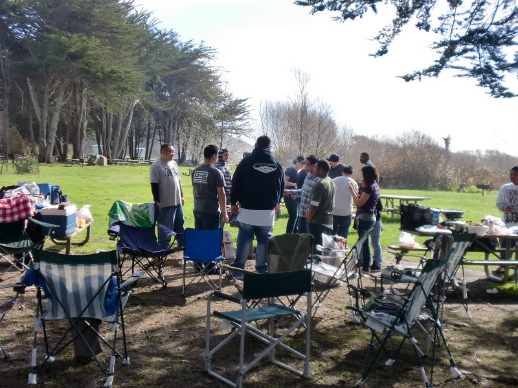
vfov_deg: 31.5
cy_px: 194
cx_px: 259
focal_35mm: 46
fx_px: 688
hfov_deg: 41.2
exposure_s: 1/400
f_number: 3.6
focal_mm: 8.44
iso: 64
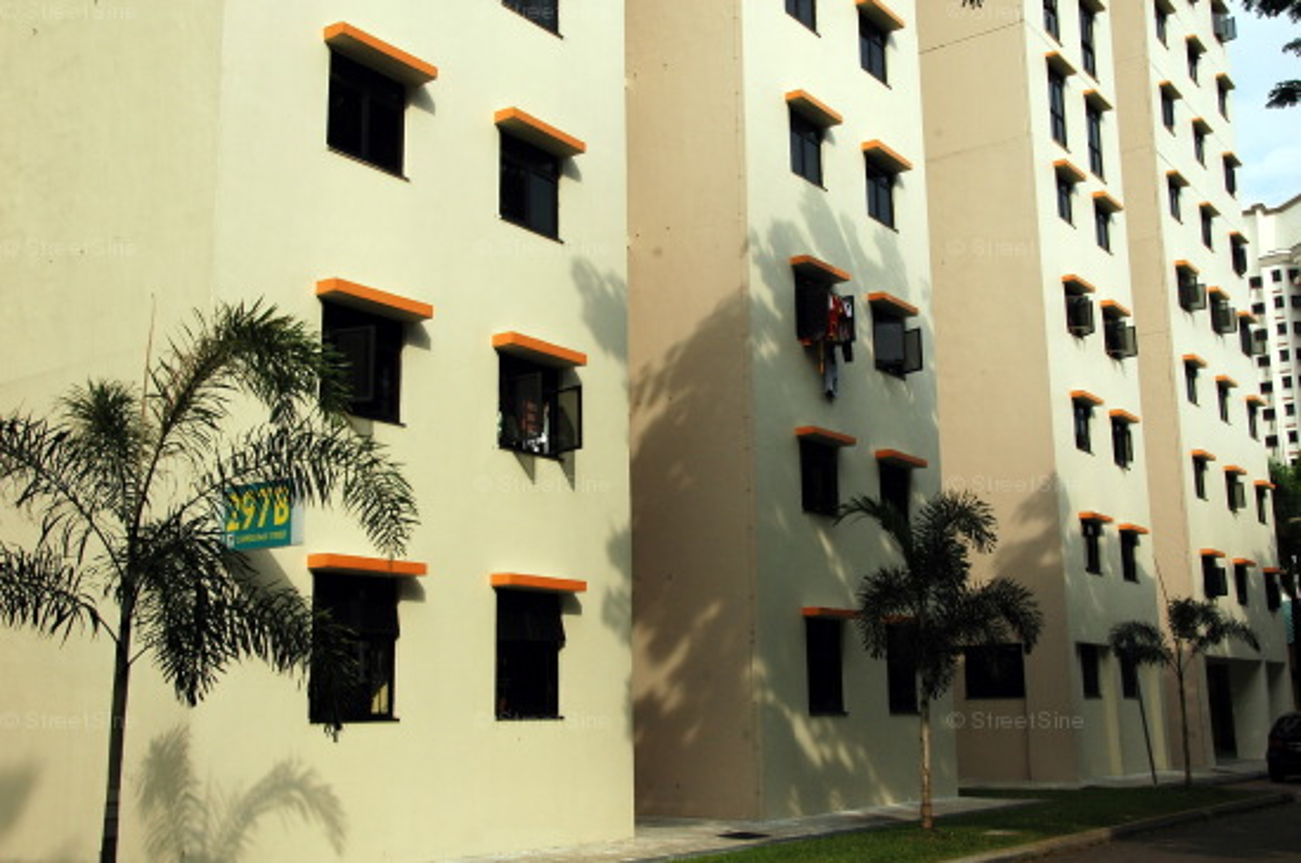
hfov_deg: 49.6
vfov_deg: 34.1
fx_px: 1407
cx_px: 650
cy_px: 432
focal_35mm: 39
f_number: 11
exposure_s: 1/400
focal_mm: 26
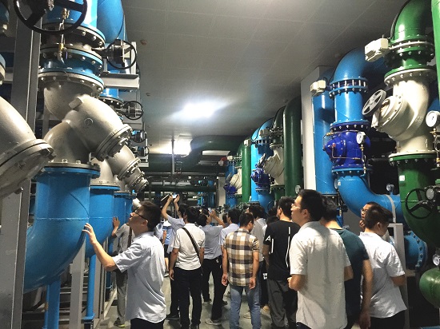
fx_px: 368
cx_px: 220
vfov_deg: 48.2
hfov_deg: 61.7
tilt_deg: +8.2
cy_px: 164
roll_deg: -2.2
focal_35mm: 29
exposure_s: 1/8
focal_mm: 4.15
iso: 160
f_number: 2.2
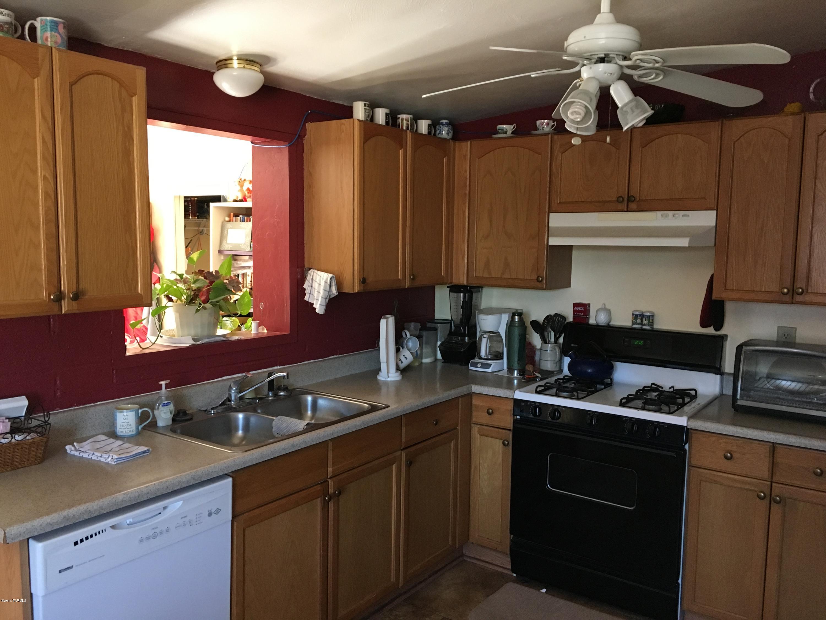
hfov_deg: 61.7
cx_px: 413
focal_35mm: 29
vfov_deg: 48.2
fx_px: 692
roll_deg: -0.5
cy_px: 310
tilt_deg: -6.5
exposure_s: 1/30
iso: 160
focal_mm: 4.15
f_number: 2.2
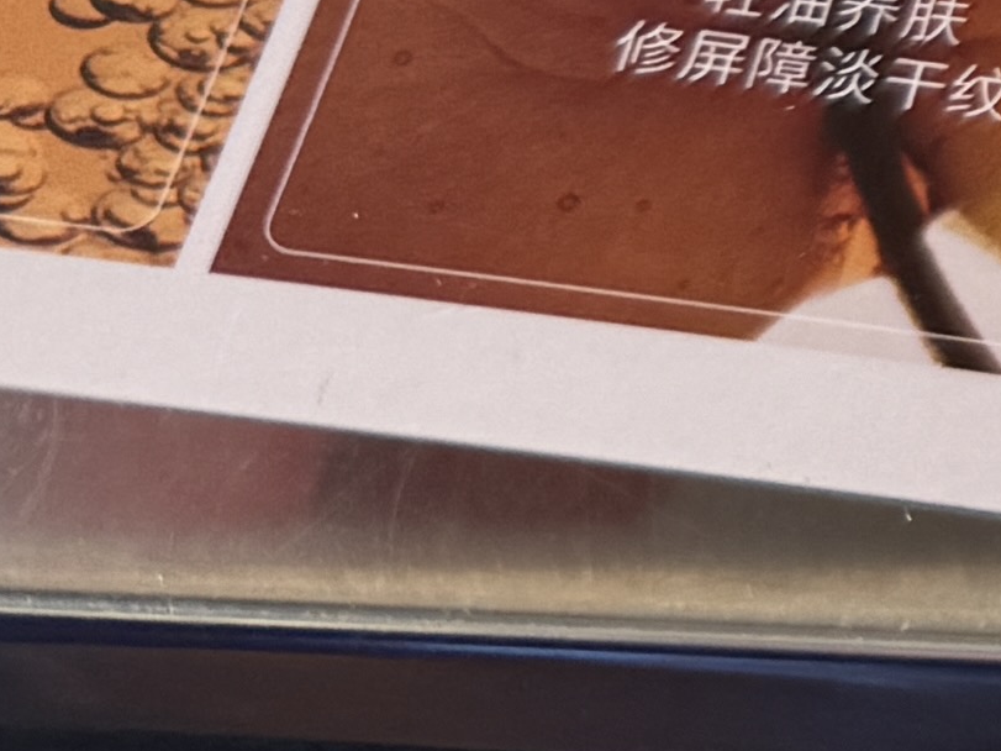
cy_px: -1141
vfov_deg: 8.0
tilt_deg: -48.9
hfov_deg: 9.4
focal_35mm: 169
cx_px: 2925
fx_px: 4886
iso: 80
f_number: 1.78
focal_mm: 6.76
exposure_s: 1/121
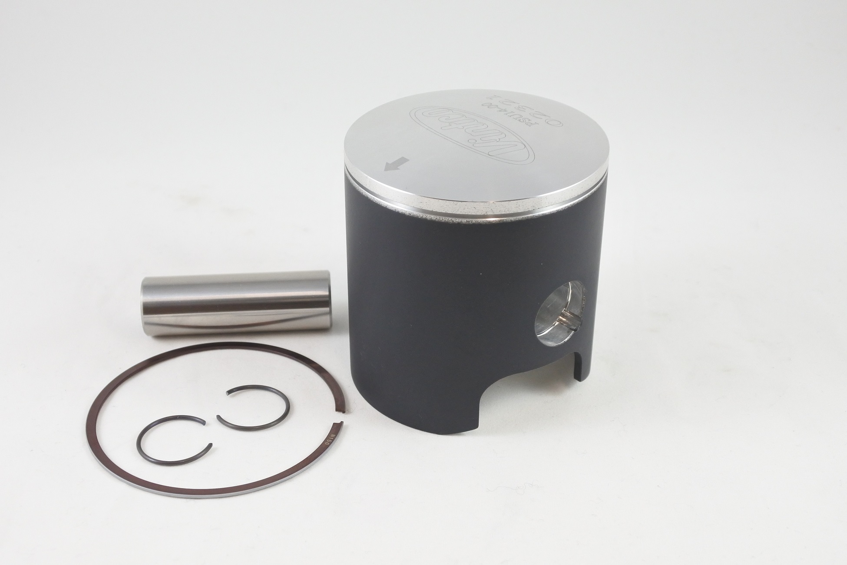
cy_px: 282
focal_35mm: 41
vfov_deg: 32.6
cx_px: 424
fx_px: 965
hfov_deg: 47.4
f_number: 4.2
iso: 560
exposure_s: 1/125
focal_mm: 15.3
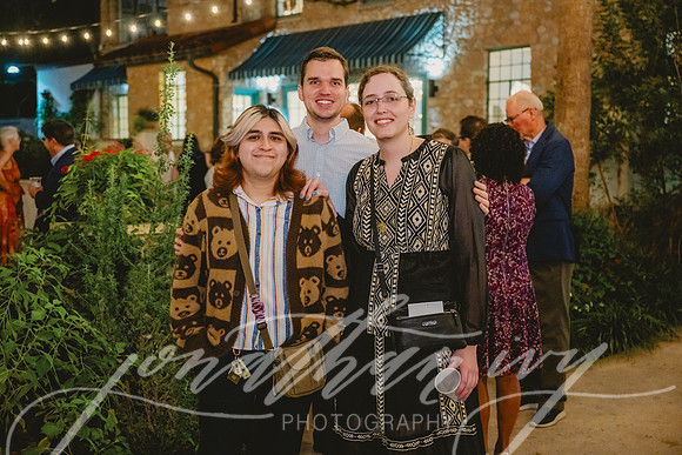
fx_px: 796
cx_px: 341
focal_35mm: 42
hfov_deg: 46.4
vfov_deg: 31.9
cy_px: 228
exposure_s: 1/60
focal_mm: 42
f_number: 2.8
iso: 5000
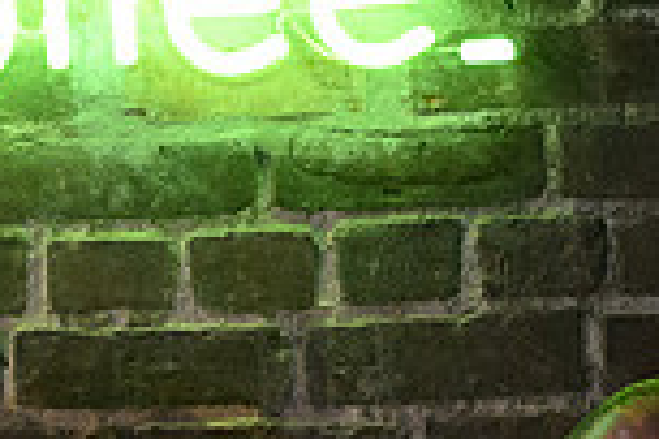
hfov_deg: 2.3
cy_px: 557
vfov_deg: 1.5
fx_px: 16693
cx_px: -452
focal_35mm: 912
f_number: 5.6
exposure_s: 1/160
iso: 5000
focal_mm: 160
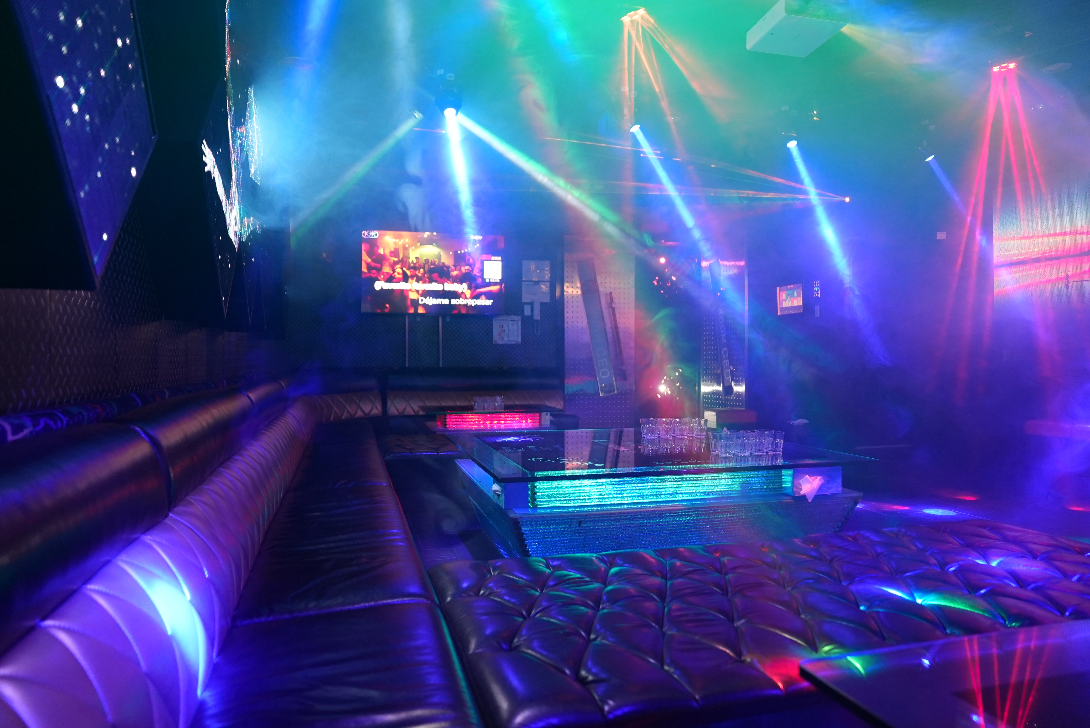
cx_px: 545
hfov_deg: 73.7
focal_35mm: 24
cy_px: 364
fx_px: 727
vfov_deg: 53.2
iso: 2500
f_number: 2.8
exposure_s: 1/100
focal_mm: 24
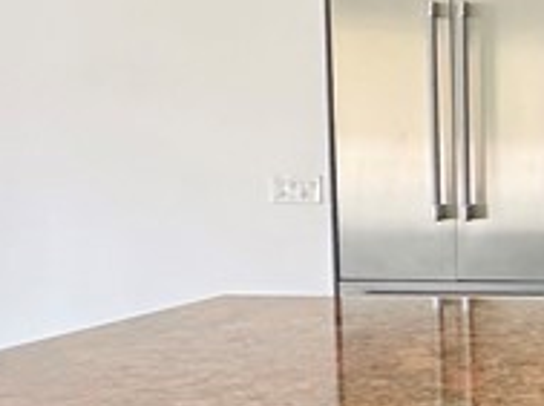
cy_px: 248
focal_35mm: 76
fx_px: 1192
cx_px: 941
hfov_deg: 19.9
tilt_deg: -5.7
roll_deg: -1.1
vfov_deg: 19.3
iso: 320
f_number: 2.2
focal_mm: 2.22
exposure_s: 1/120
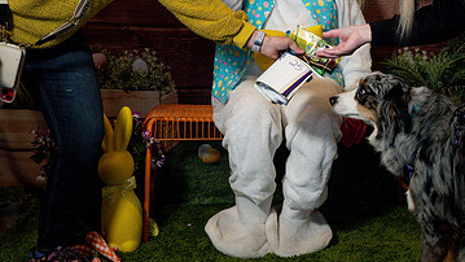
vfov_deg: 19.6
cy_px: 72
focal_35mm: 61
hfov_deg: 34.0
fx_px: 752
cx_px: 317
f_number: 4.5
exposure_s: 1/500
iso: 8000
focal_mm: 36
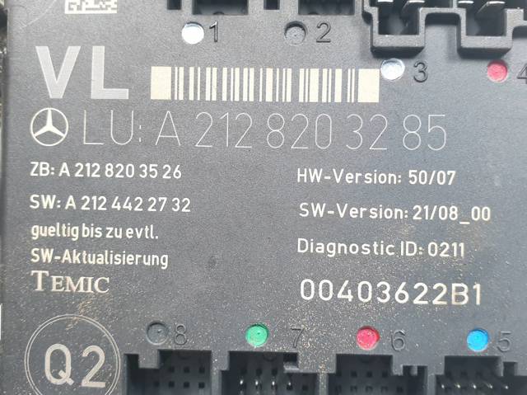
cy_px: 198
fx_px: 396
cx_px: 264
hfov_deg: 67.3
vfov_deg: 53.0
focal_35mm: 26
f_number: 2.4
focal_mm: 4.3
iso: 64
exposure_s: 1/50
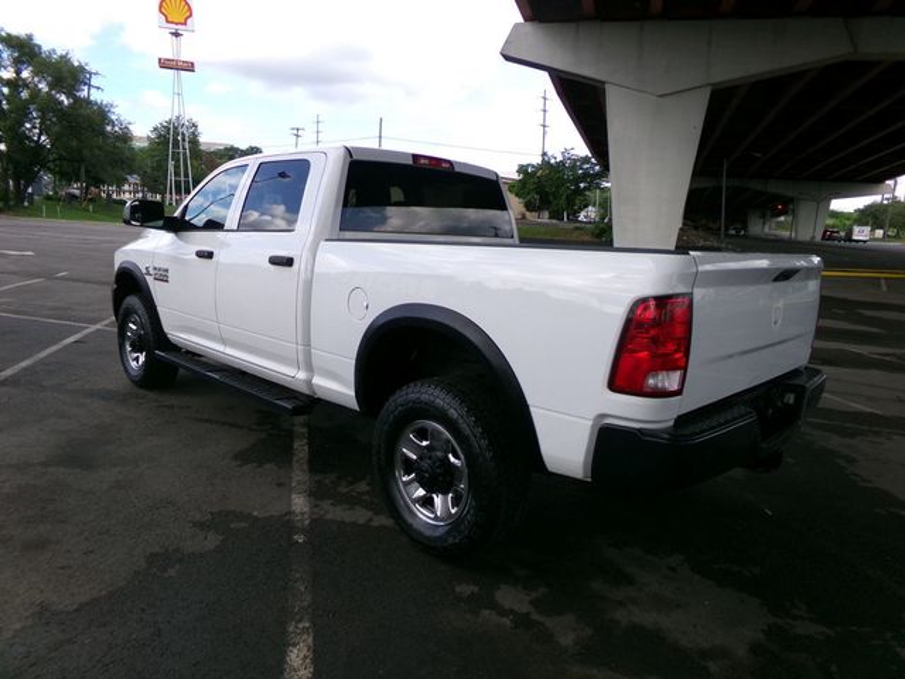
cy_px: 340
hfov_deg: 71.6
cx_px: 452
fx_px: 627
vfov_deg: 56.8
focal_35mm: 24
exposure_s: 1/60
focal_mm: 4.3
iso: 144
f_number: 11.07
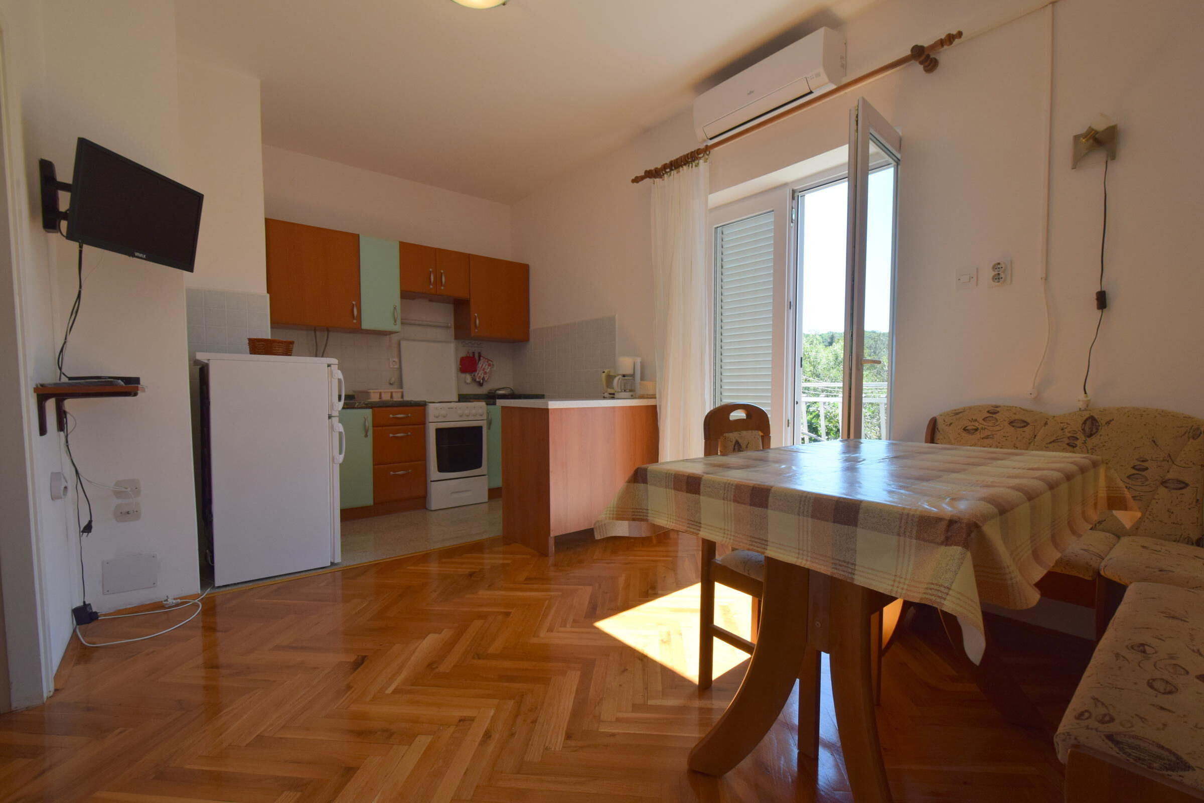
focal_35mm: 15
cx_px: 602
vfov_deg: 77.3
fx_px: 502
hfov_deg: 100.4
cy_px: 402
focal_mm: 10
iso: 400
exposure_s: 1/200
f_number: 7.1
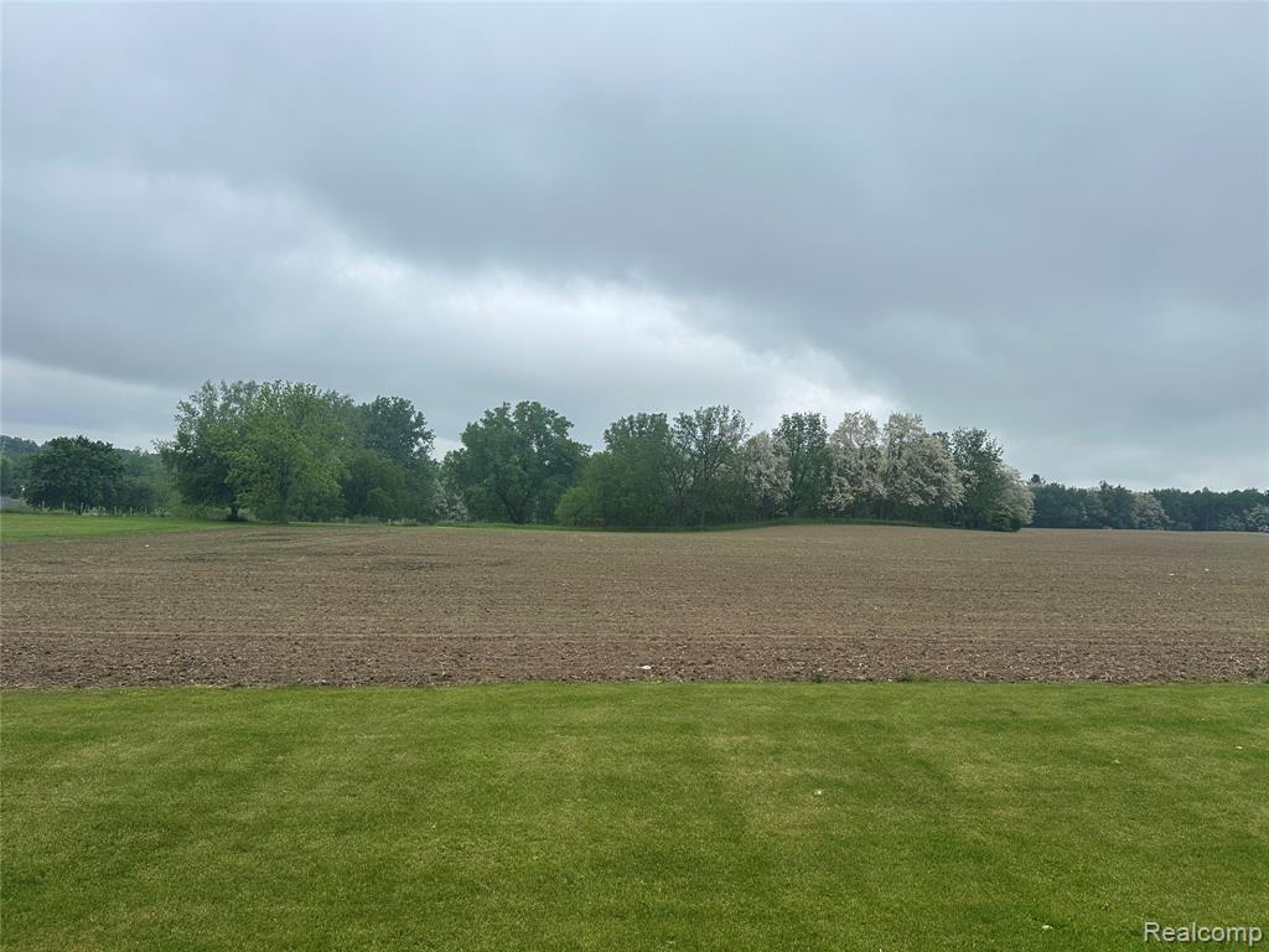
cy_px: 476
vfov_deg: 56.8
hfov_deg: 71.6
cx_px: 634
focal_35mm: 24
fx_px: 880
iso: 80
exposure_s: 1/1144
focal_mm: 6.86
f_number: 1.78
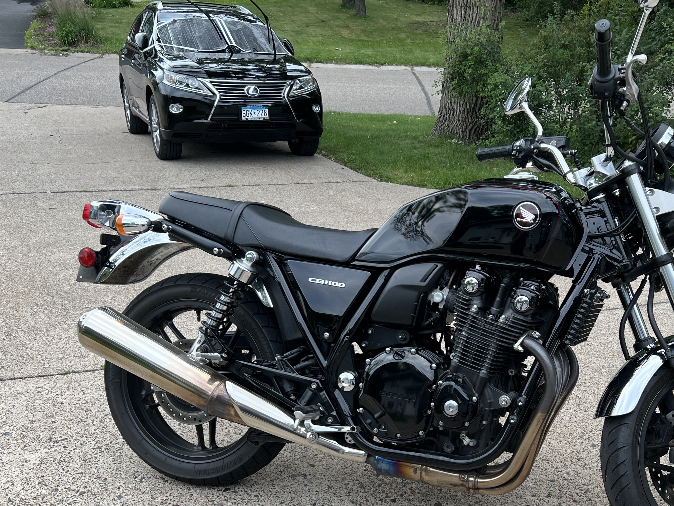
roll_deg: -3.8
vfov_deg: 34.4
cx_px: 459
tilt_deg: -27.8
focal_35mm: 41
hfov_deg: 45.0
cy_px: 383
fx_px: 798
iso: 40
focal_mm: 5.7
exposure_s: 1/196
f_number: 1.5
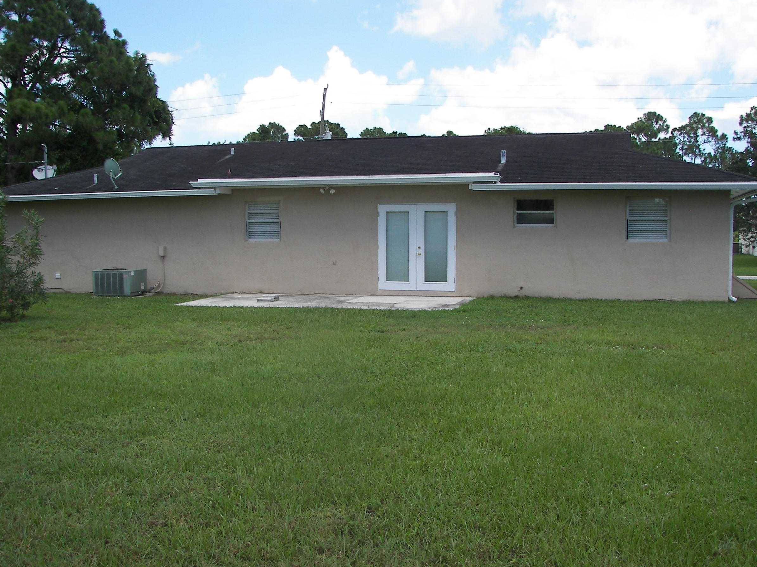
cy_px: 280
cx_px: 385
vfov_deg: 36.8
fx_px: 853
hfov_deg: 47.9
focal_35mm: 39
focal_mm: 6
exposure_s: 1/500
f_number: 2.8
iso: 50
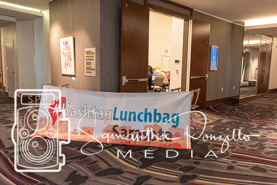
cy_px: 92
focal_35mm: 28
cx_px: 138
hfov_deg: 64.5
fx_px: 219
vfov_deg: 45.7
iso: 2200
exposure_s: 1/60
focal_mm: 19
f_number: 3.5
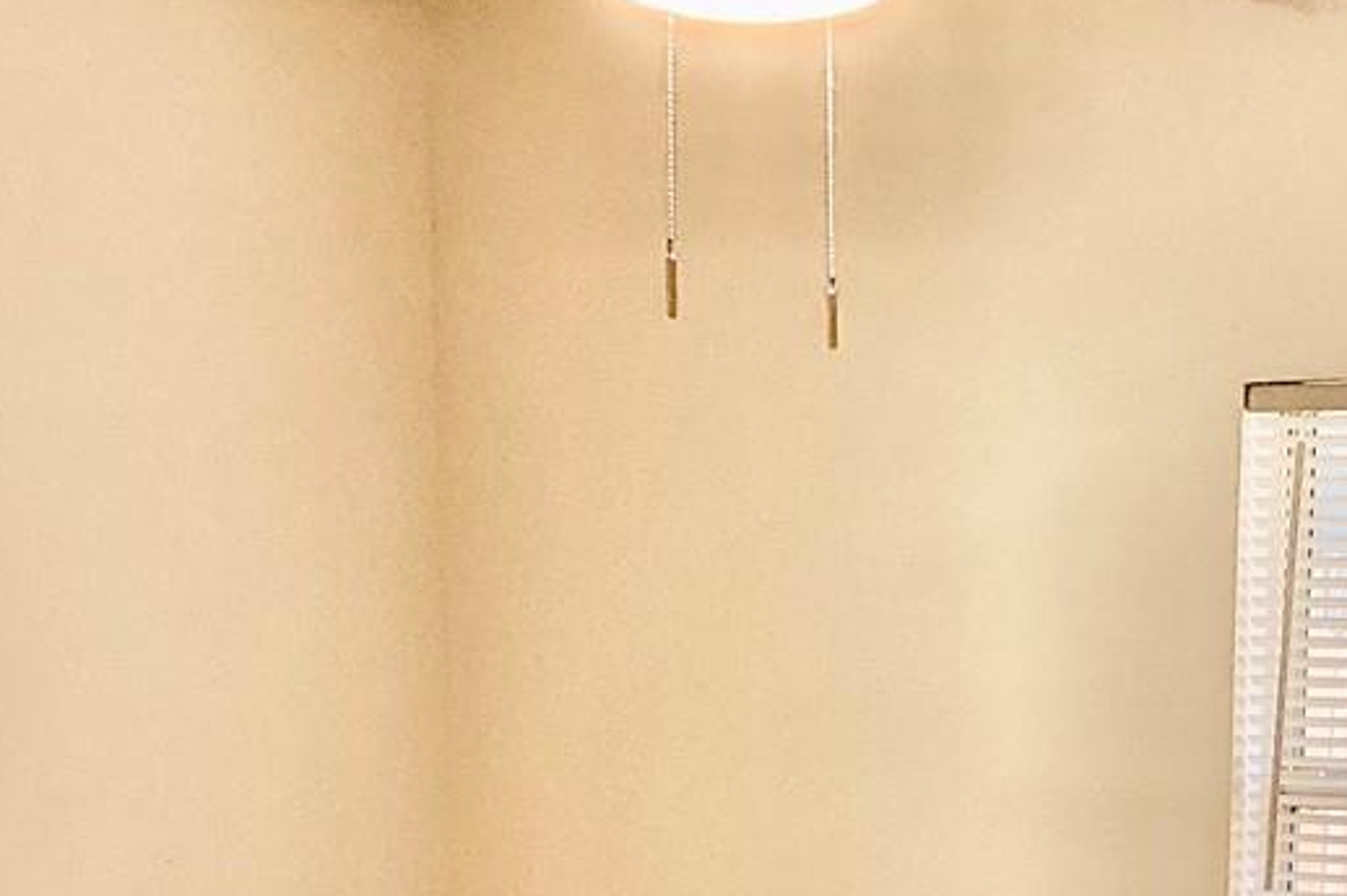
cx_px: 793
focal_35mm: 90
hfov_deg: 22.6
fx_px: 3366
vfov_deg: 14.6
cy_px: 1130
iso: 50
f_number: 1.8
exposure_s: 1/120
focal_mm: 3
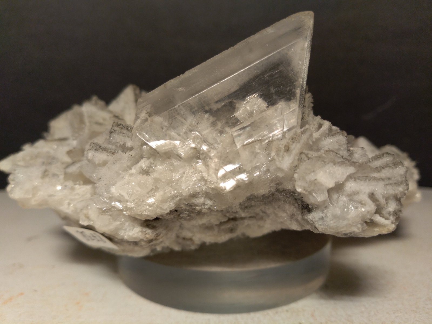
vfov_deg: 53.1
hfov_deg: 67.3
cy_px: 162
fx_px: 324
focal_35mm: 26
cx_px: 216
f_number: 2
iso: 111
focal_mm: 3.54
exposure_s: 1/60
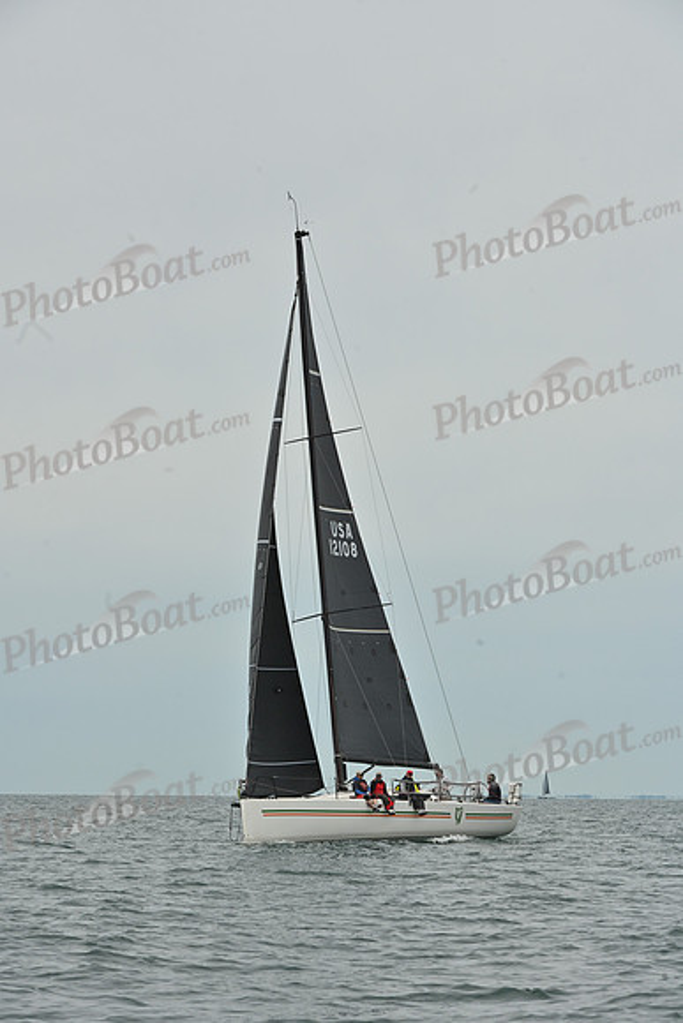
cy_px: 512
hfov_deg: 8.6
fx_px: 4550
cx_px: 342
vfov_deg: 12.8
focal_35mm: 160
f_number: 11
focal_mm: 160
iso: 320
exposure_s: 1/1000
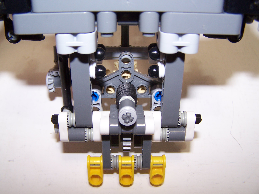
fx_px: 284
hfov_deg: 49.0
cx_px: 130
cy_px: 97
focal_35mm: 38
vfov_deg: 37.7
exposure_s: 1/60
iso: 80
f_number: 2.8
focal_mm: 6.3
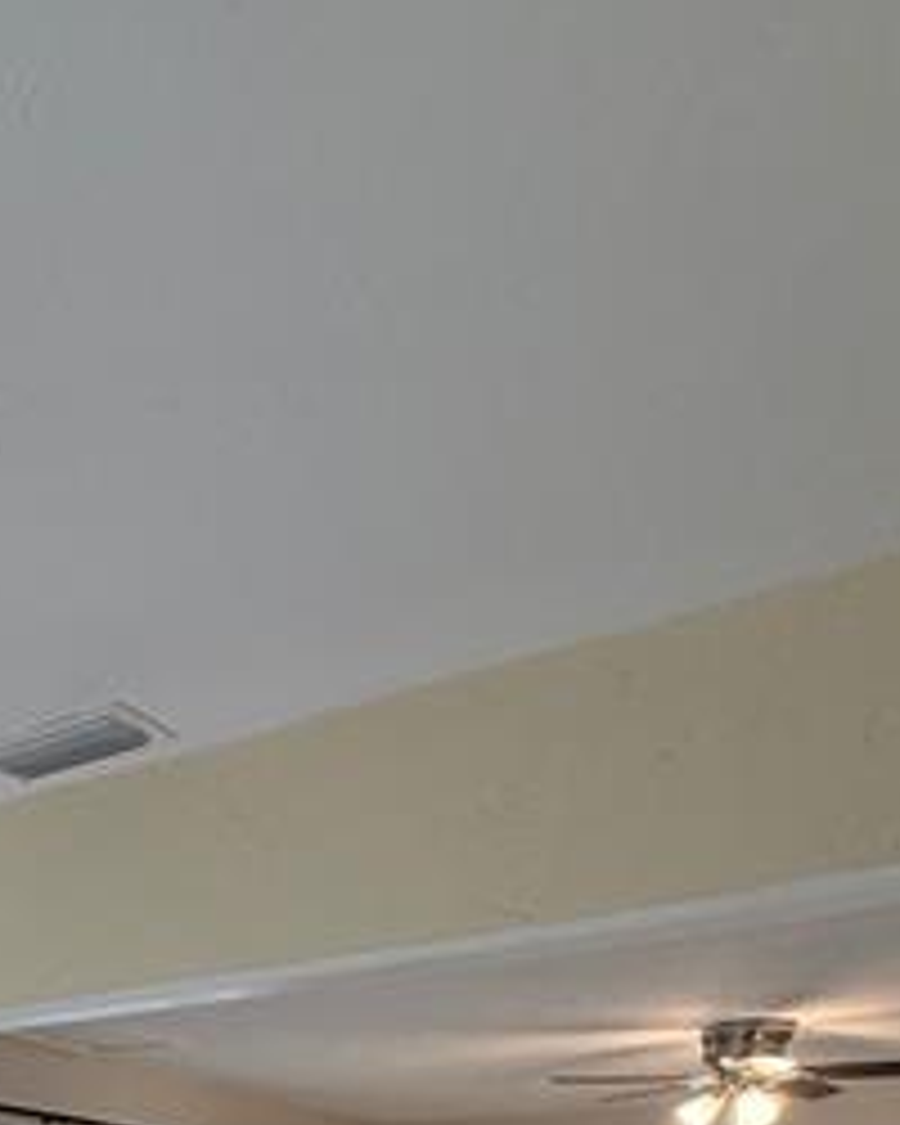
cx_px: -216
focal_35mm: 42
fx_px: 1398
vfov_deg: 30.6
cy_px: 1570
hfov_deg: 29.8
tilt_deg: -10.9
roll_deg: -1.0
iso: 160
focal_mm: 2.22
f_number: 2.2
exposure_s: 1/120
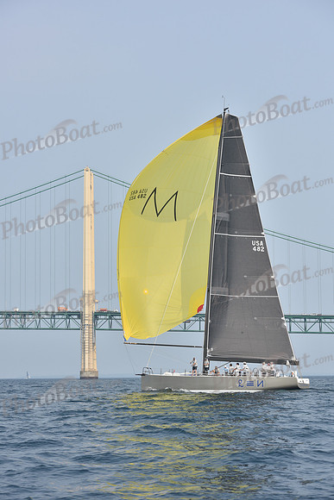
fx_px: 1113
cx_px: 167
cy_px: 250
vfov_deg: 25.4
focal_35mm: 80
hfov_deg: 17.1
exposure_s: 1/1250
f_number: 7.1
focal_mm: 80
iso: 250
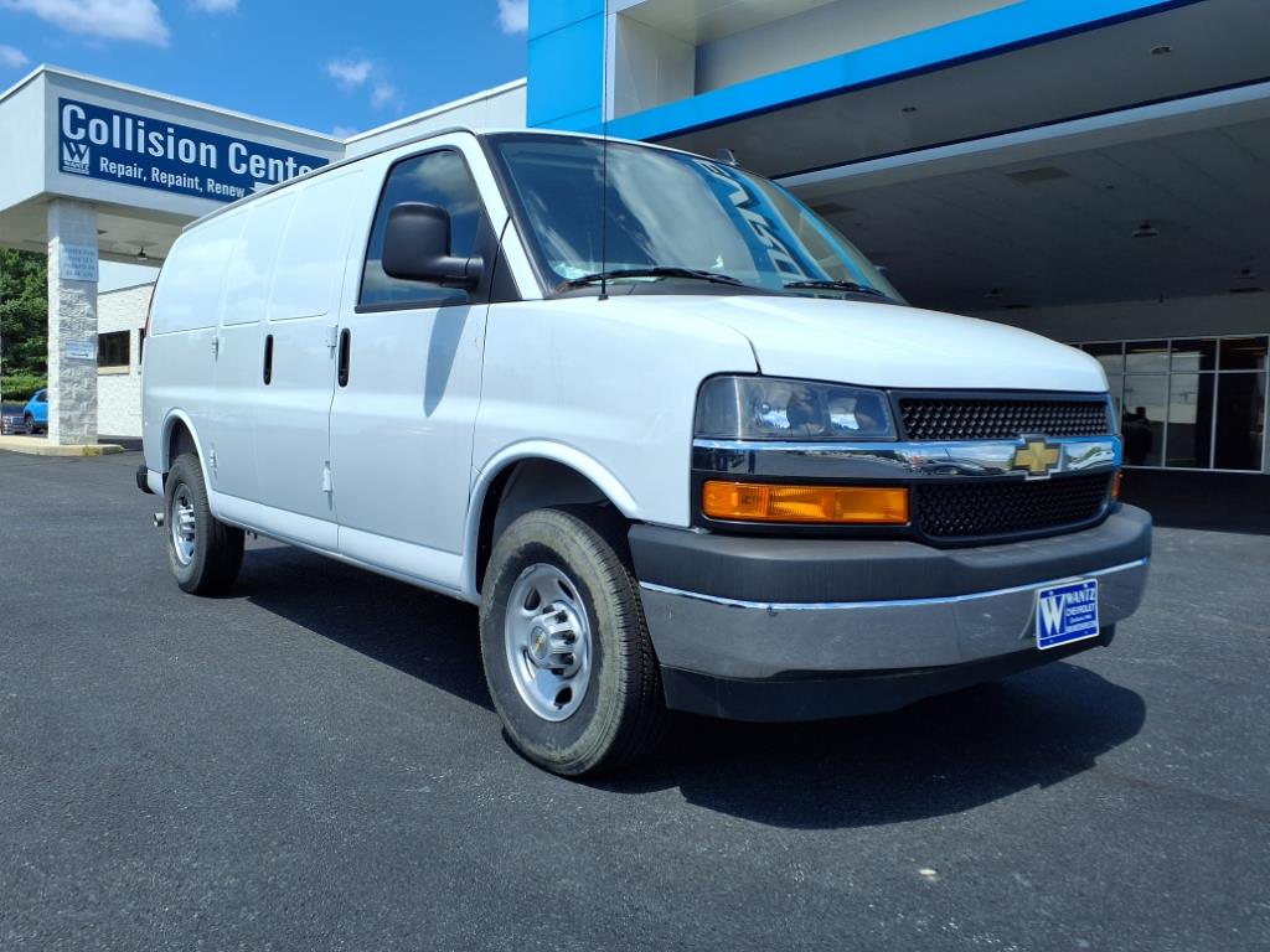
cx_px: 635
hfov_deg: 65.3
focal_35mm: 27
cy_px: 476
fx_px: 991
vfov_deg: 51.4
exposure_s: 1/2500
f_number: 1.9
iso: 40
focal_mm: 3.58
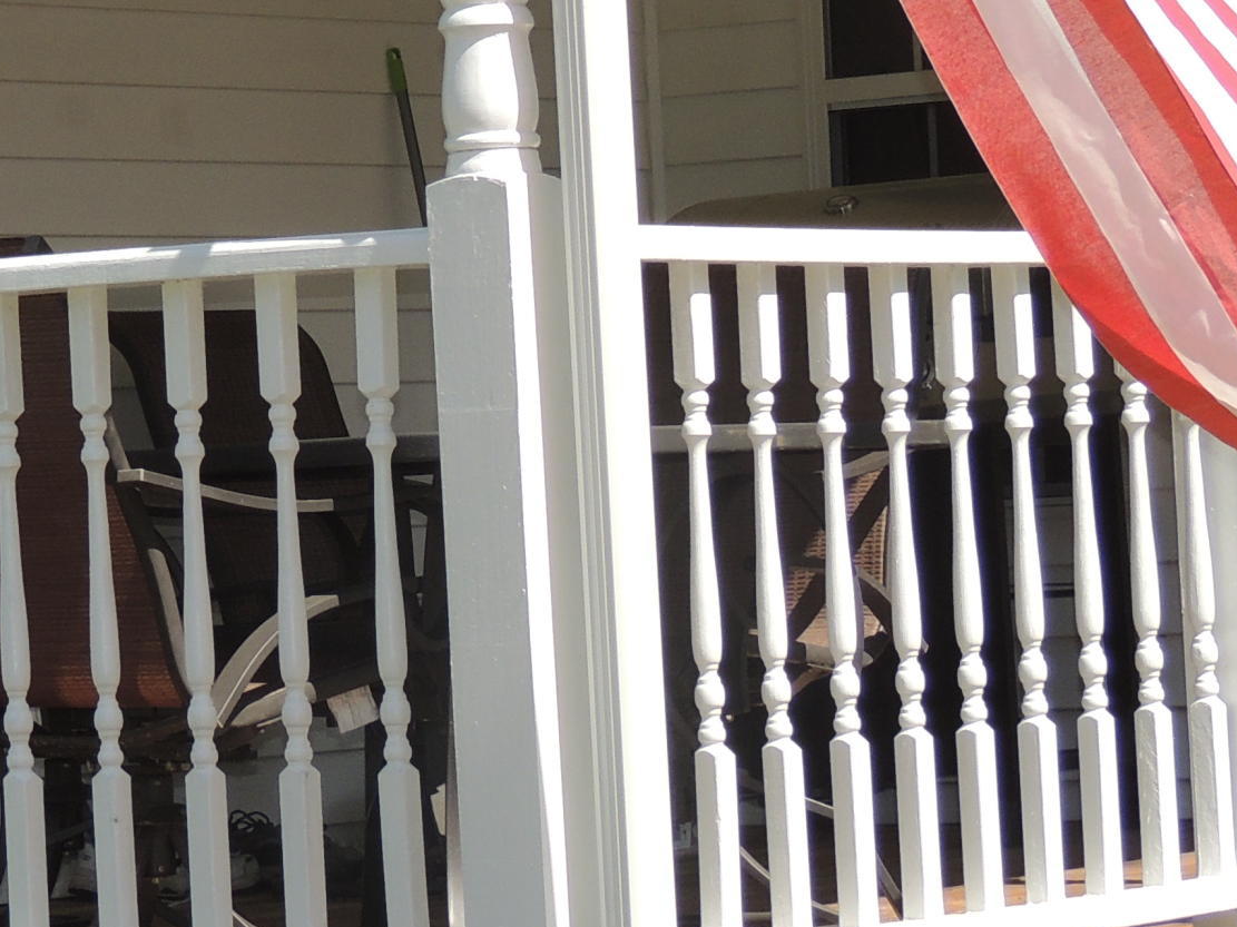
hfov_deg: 10.4
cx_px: 281
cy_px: 6
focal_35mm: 189
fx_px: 6753
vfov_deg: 7.8
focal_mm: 12.4
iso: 100
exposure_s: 1/640
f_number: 3.9
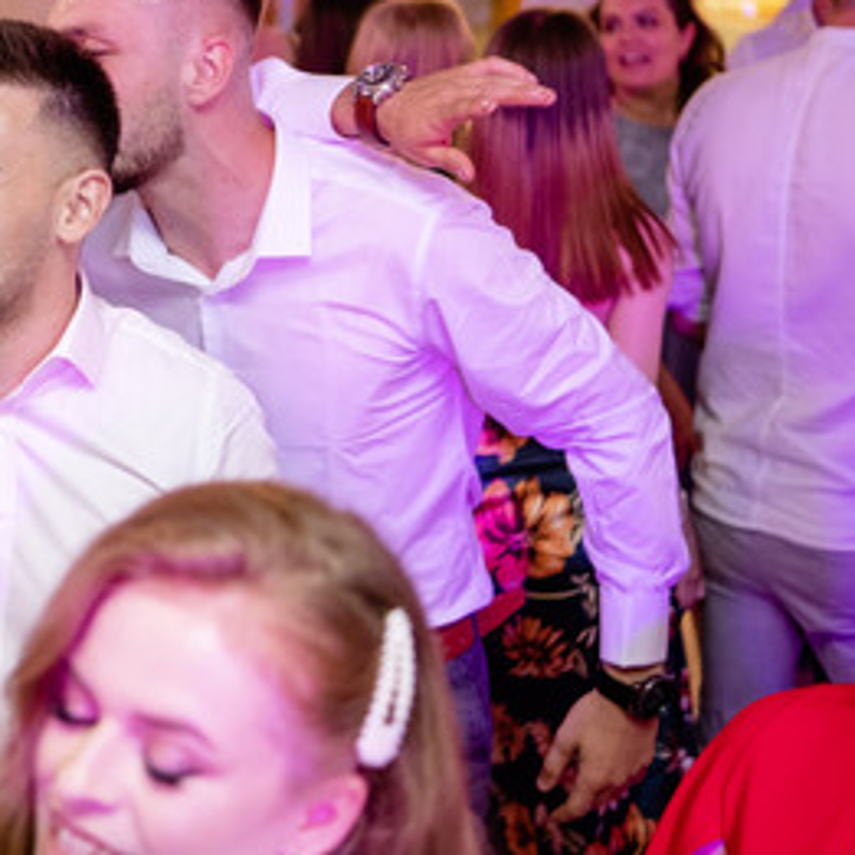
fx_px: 2040
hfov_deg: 23.0
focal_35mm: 73
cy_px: 179
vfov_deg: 23.3
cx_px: 75
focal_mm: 23
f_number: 1.4
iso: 1000
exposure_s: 1/200
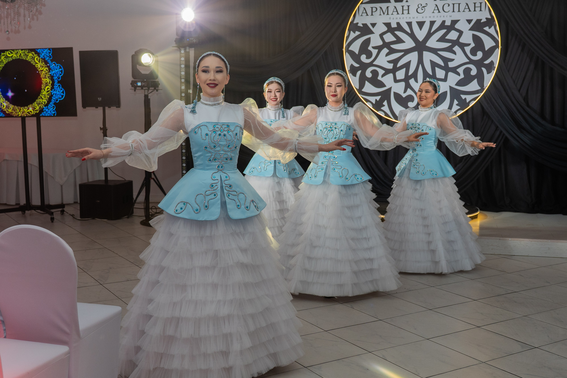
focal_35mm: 42
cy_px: 177
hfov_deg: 46.3
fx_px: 664
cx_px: 293
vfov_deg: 31.8
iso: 800
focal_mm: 28
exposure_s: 1/200
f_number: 3.5
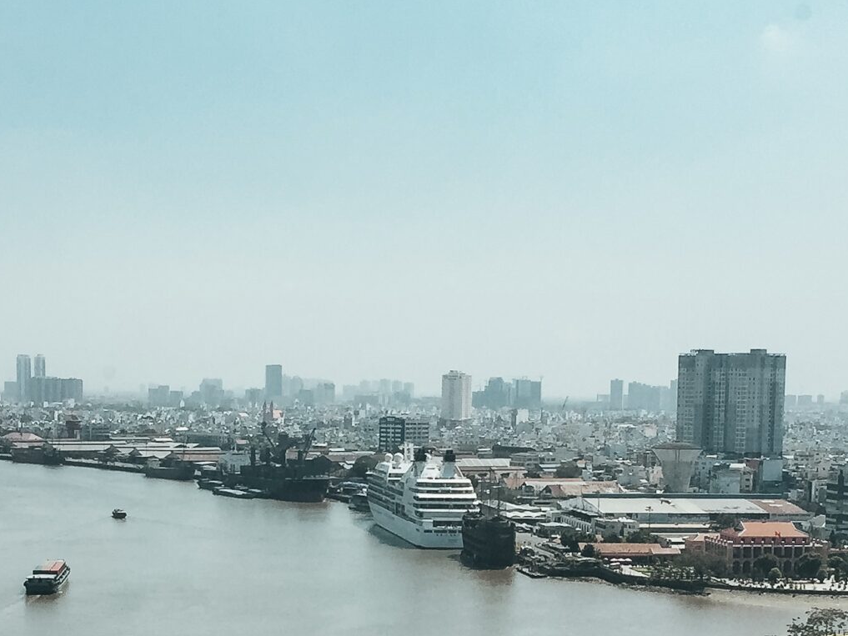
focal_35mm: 73
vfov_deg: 19.8
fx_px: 1789
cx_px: 365
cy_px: 583
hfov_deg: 26.6
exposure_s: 1/3000
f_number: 2.2
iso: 32
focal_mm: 4.15
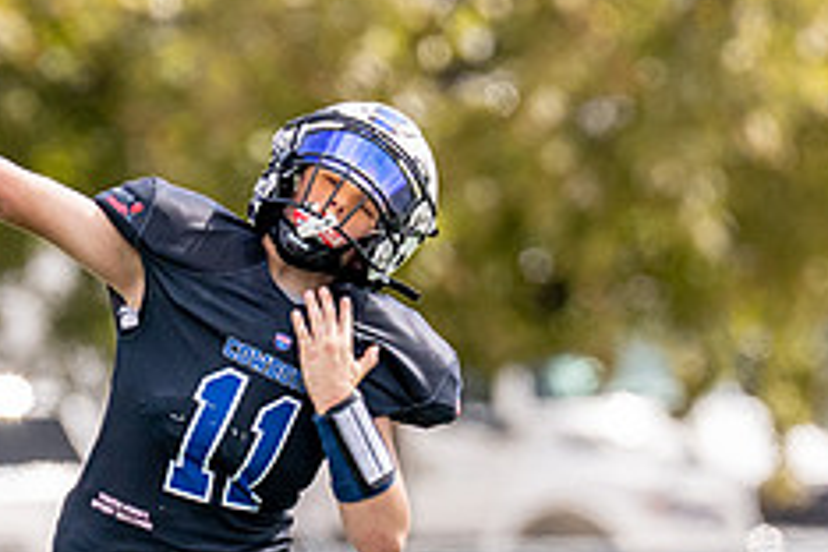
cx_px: 286
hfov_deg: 2.1
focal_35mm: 963
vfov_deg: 1.4
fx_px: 22147
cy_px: 451
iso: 320
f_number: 2.8
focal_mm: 200
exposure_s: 1/4000
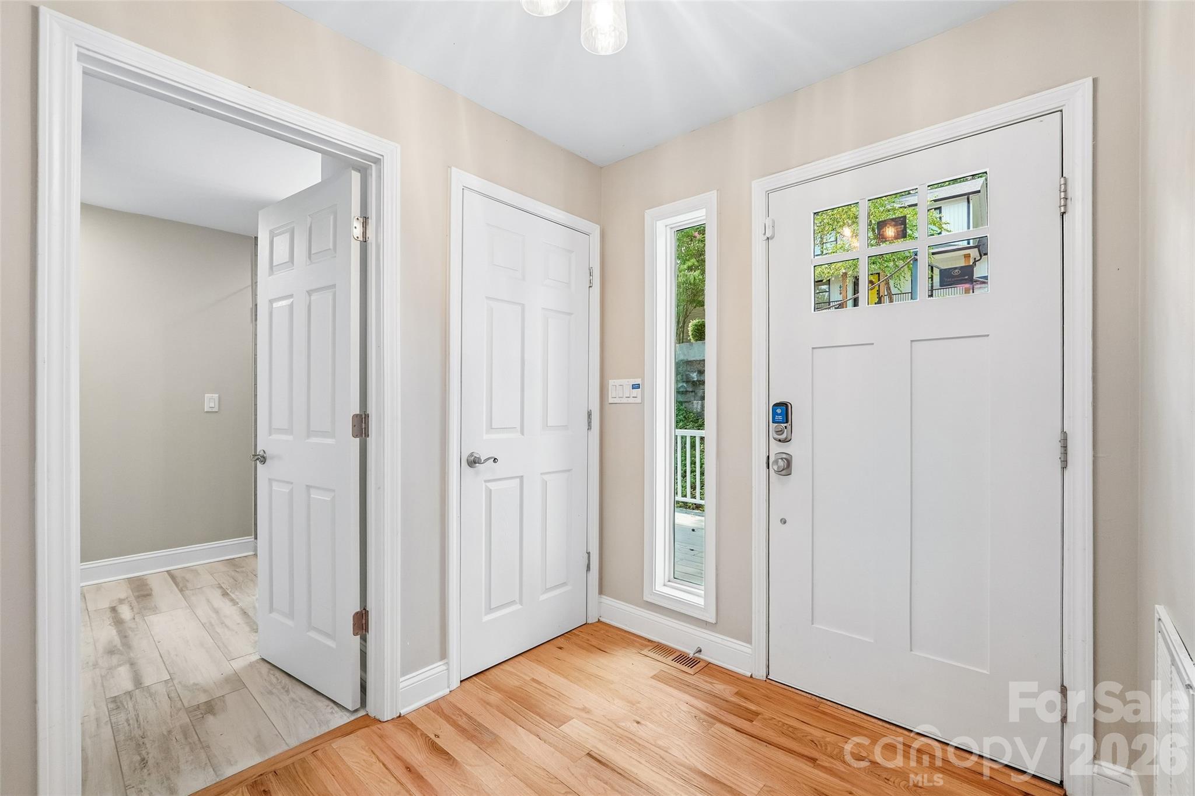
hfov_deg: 100.4
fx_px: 498
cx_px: 598
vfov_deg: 77.3
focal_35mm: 15
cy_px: 398
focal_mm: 10
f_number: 8
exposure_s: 1/15
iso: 400
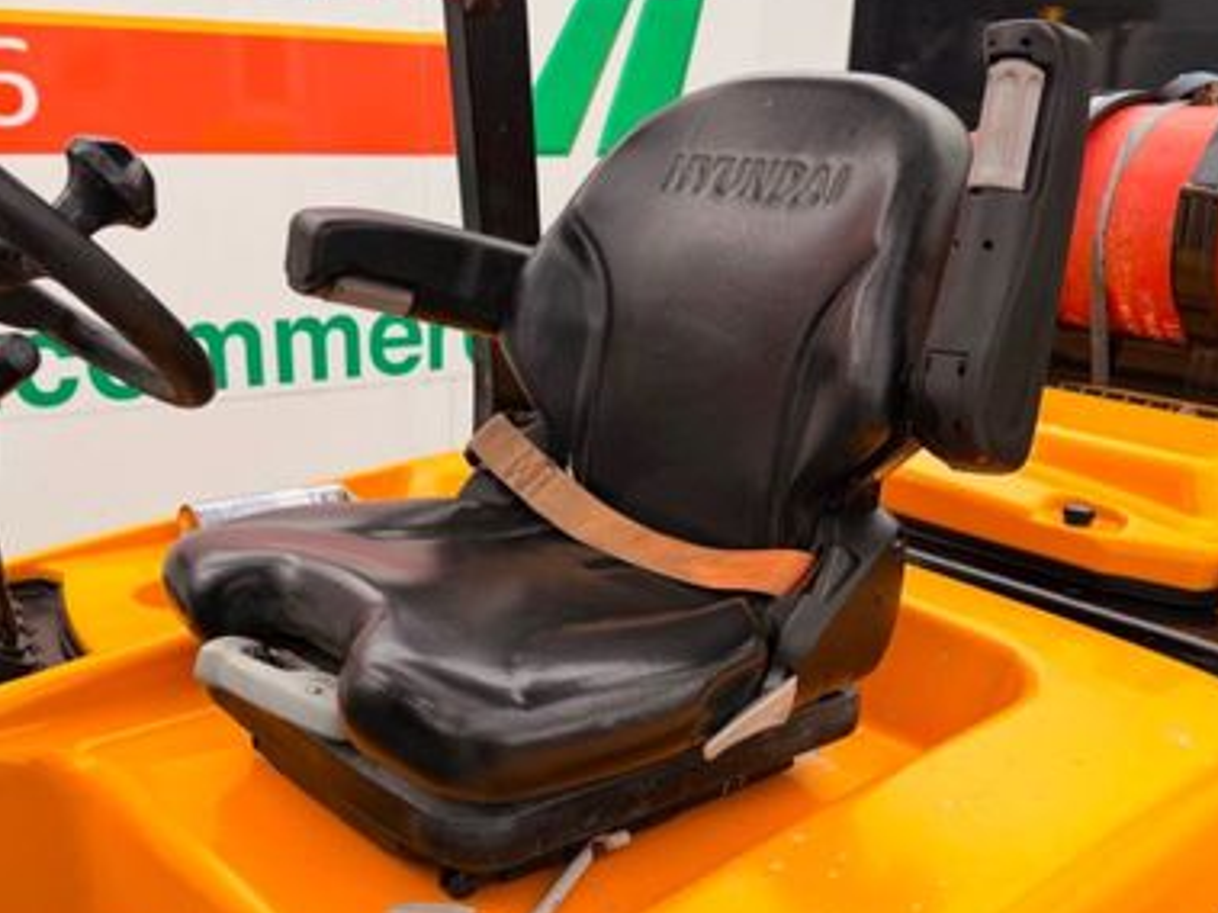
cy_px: 598
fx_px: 1337
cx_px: 601
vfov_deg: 37.4
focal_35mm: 38
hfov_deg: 49.0
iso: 80
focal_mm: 6.76
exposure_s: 1/2000
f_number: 1.78
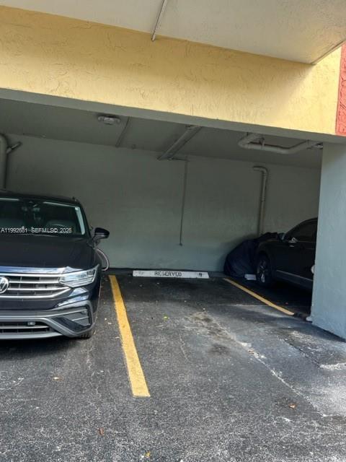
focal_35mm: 26
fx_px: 347
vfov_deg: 67.3
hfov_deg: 53.1
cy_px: 231
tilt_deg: +0.1
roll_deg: -5.0
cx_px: 173
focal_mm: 5.7
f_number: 1.5
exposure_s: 1/383
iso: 50
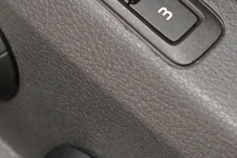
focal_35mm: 205
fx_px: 1350
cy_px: -55
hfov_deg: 10.0
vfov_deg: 6.6
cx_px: 83
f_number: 4.5
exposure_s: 1/40
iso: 6400
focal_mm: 50
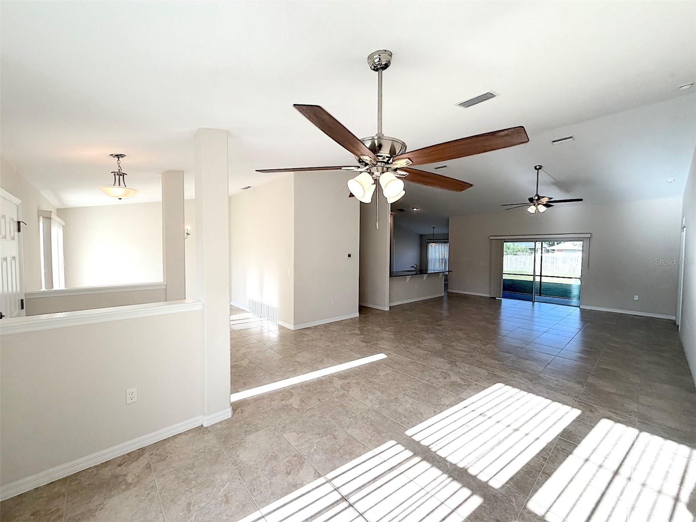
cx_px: 348
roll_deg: -0.5
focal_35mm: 14
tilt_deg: -2.9
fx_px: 281
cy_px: 261
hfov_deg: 102.1
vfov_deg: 85.7
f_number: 2.2
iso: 40
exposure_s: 1/224
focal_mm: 2.22
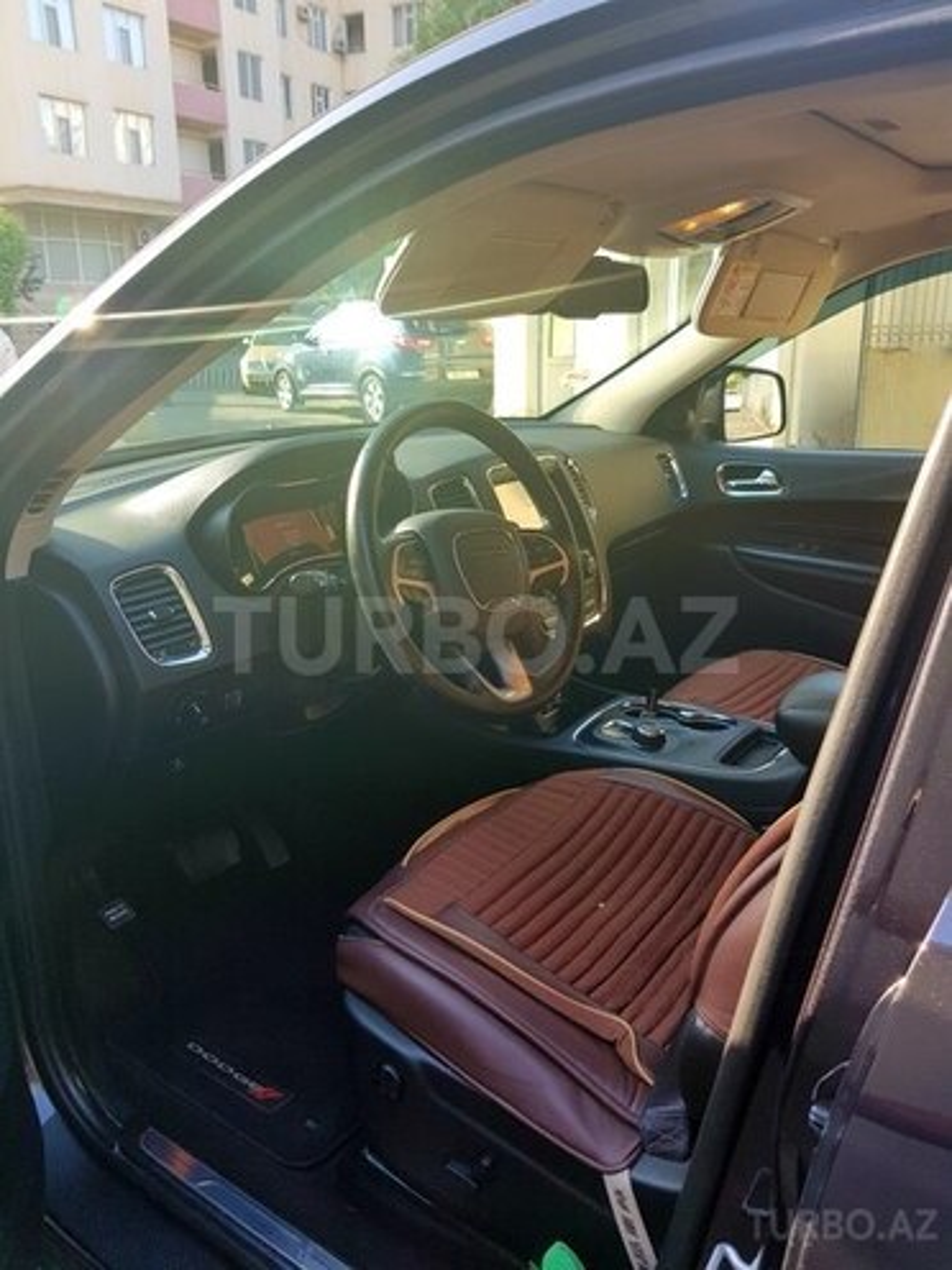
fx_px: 953
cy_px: 635
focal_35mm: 26
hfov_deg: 53.1
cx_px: 476
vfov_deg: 67.3
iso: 40
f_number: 1.7
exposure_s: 1/274
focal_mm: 4.2
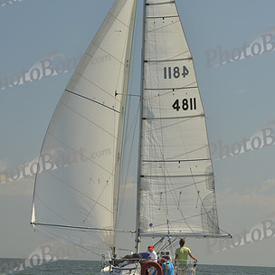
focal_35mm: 159
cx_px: 158
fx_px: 1429
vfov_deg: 11.0
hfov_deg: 11.0
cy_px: 105
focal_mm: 98
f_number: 6.3
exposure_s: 1/800
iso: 200
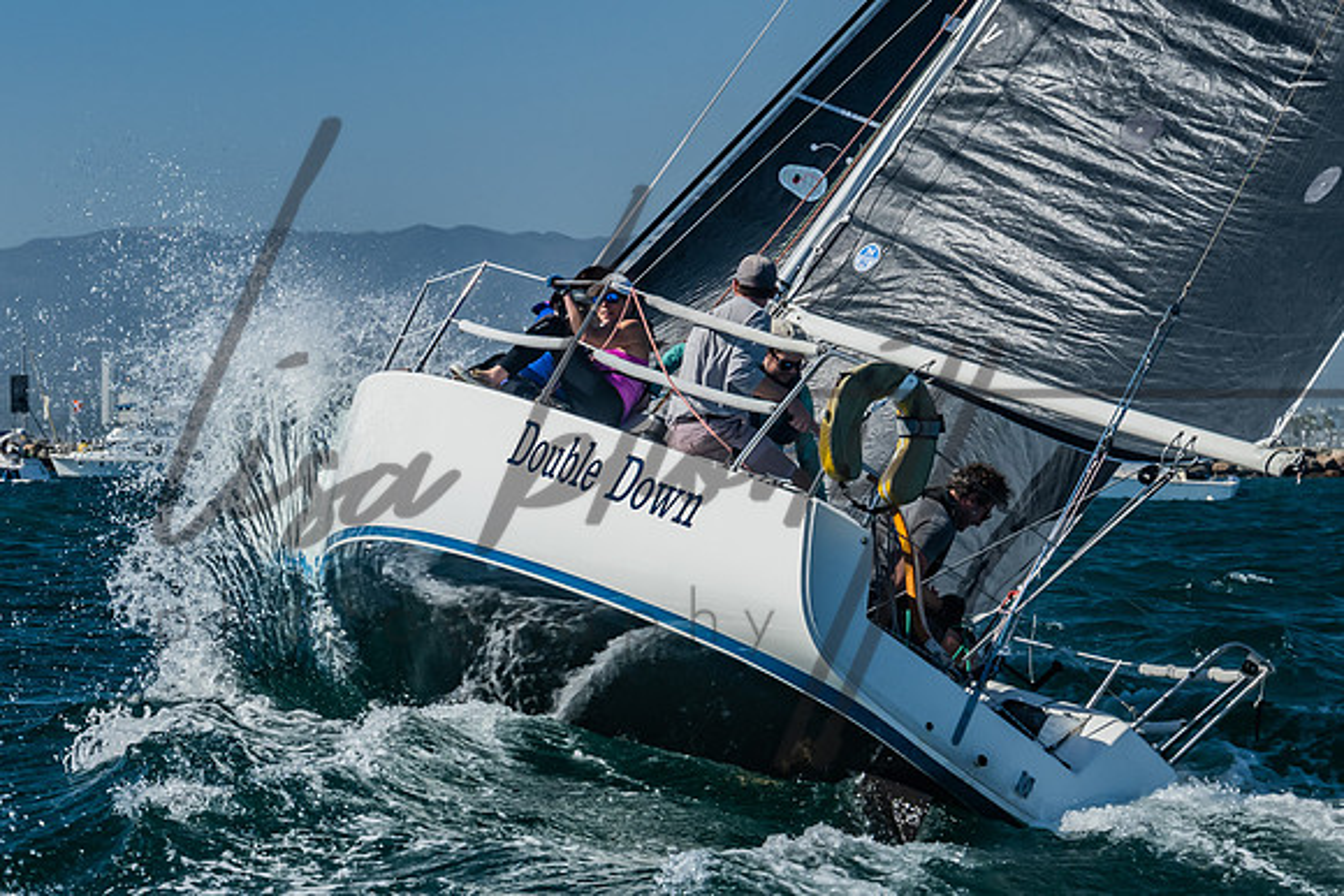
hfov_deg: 12.1
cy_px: 354
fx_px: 6349
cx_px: 553
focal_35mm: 170
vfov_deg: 8.1
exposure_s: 1/640
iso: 160
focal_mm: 73
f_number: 6.3
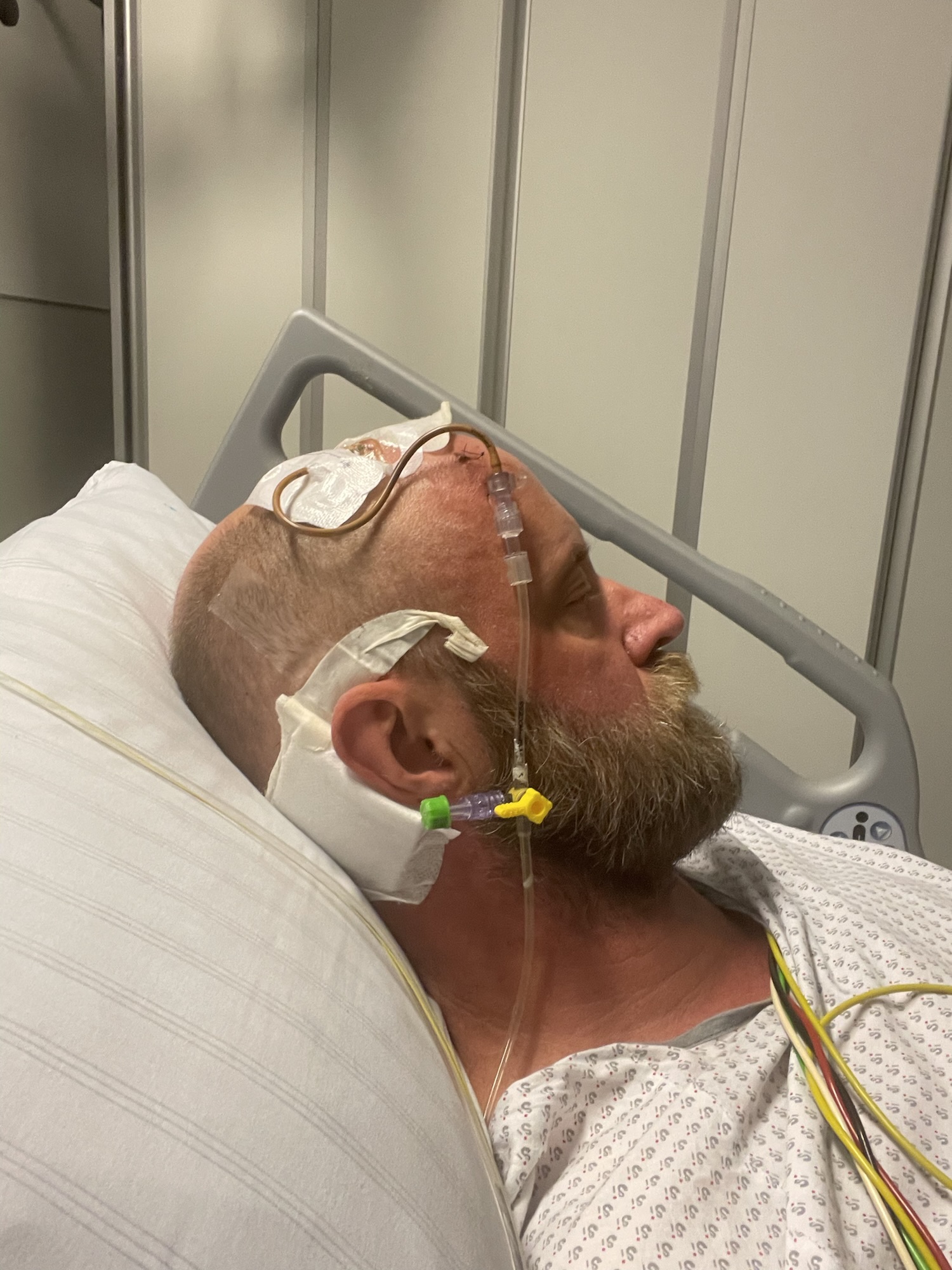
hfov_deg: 46.8
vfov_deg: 60.0
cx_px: 476
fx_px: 1100
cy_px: 635
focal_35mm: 30
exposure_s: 1/25
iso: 400
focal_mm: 2.71
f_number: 2.2
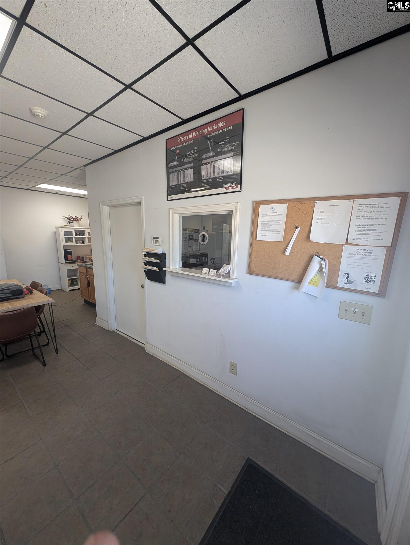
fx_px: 189
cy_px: 272
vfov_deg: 110.5
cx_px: 205
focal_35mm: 12
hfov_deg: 94.6
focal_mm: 2.23
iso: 358
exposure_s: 1/120
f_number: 1.95
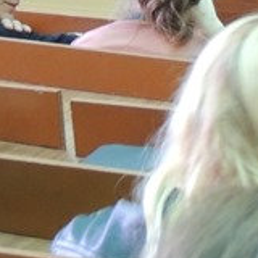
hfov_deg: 4.4
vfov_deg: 4.4
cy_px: -116
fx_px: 3356
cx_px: 243
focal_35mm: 398
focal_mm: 16
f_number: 4.1
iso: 800
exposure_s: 1/15
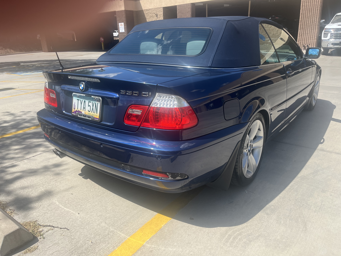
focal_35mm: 26
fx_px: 256
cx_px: 170
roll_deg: +3.6
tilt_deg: -19.7
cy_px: 128
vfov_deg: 53.1
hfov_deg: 67.3
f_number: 1.6
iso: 50
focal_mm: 5.1
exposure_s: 1/2632
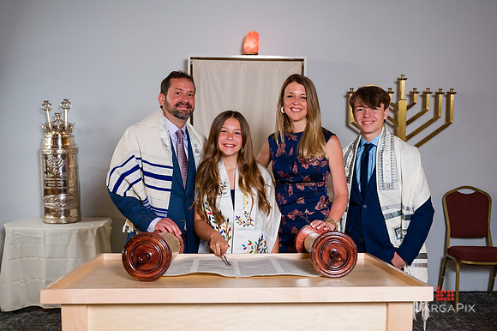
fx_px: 594
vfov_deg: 31.1
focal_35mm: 43
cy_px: 169
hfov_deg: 45.4
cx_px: 246
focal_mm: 41
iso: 1600
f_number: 4
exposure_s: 1/200
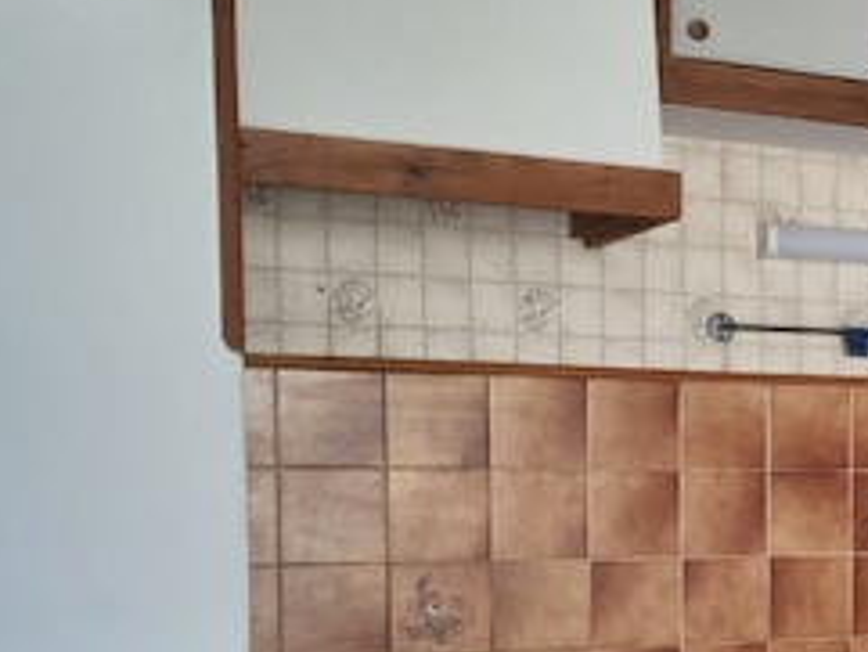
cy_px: 548
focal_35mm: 69
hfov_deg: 24.6
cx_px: 1124
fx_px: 1731
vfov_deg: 21.0
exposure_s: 1/25
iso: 800
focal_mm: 5.4
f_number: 1.8
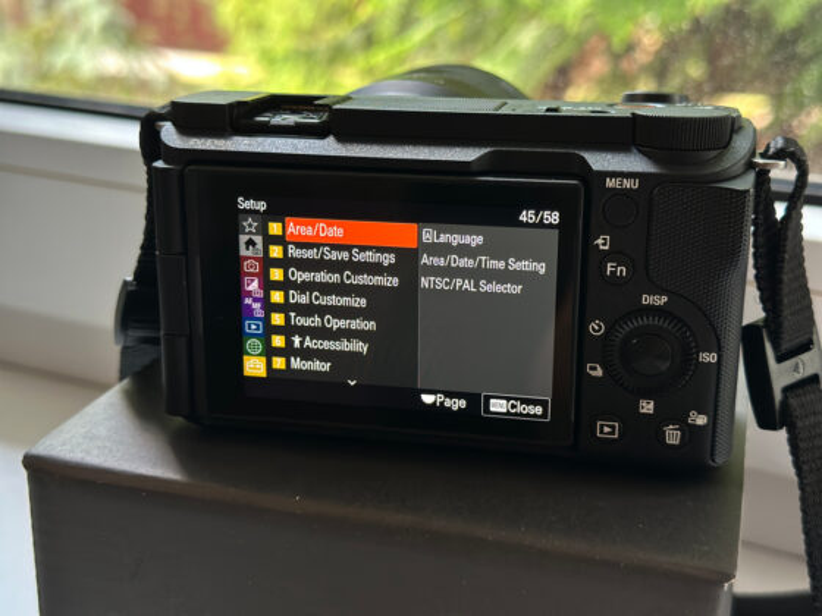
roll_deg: -0.8
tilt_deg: -18.0
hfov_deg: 39.7
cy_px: 308
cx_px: 411
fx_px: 1140
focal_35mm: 48
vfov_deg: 30.3
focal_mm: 6.86
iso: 400
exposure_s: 1/55
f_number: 1.78
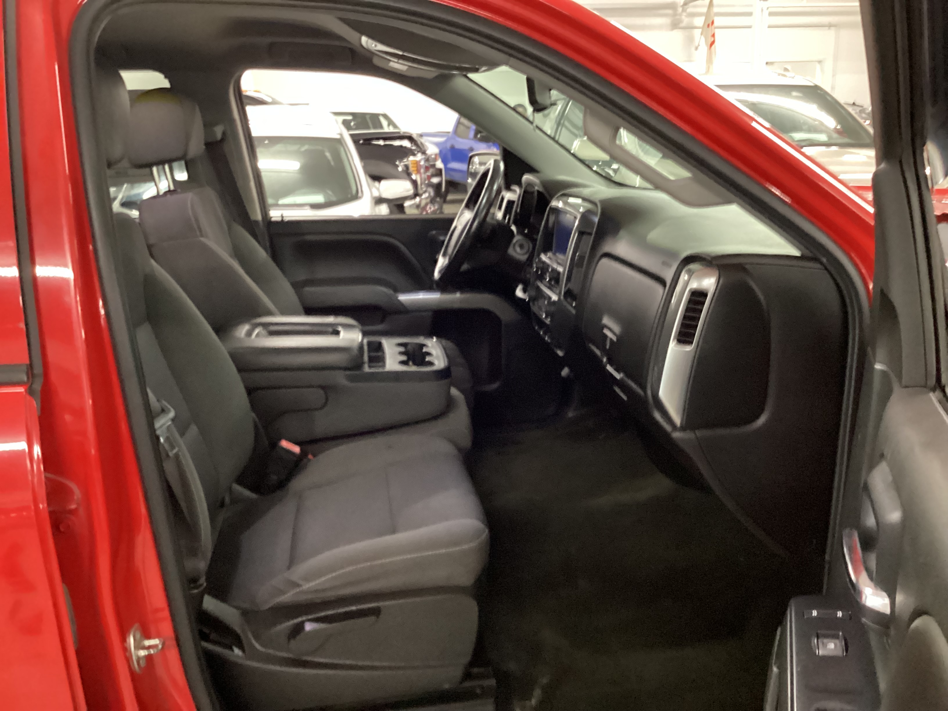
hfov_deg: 58.4
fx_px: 849
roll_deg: +1.2
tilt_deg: -18.2
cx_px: 474
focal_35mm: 31
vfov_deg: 45.4
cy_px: 356
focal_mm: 3.3
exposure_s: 1/24
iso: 640
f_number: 2.4
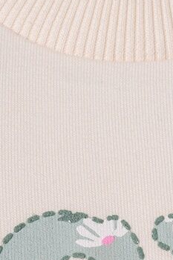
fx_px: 1854
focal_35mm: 257
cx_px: 137
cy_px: 246
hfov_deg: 5.3
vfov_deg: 8.0
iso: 250
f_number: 9
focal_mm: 50
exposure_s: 1/125
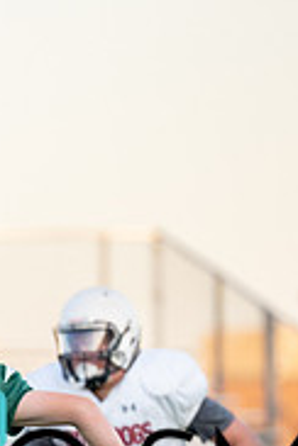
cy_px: 492
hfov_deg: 1.7
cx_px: -208
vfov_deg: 2.6
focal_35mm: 789
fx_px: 9796
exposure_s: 1/2500
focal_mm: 200
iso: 1000
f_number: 2.8
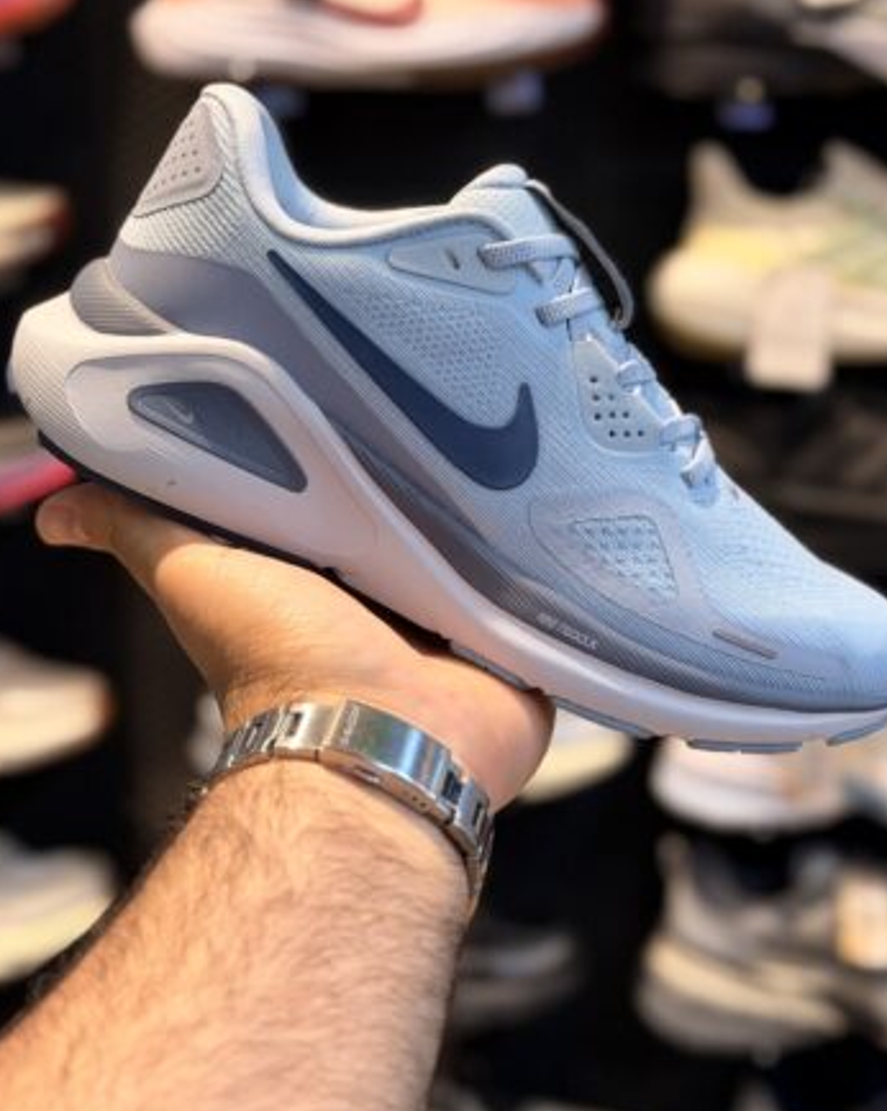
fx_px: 2036
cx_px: 492
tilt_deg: -8.8
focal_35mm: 62
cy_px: 440
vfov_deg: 30.4
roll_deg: +0.2
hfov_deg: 24.6
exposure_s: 1/100
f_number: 1.78
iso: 64
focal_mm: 6.76
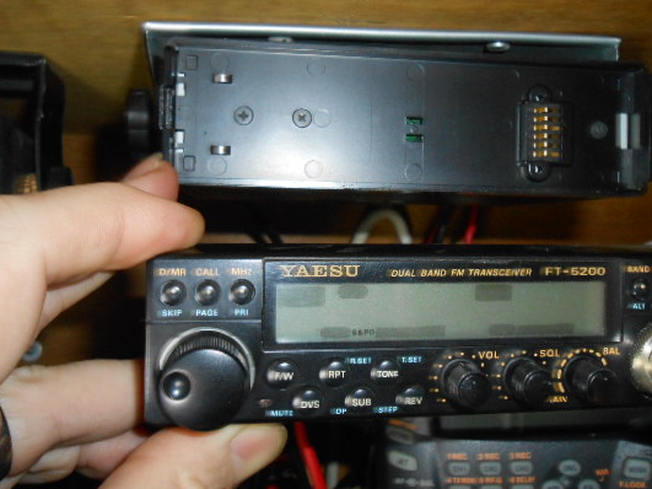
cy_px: 214
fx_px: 772
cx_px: 359
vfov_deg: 35.1
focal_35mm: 41
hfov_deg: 45.7
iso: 400
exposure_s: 1/1.3
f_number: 12.5
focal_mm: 6
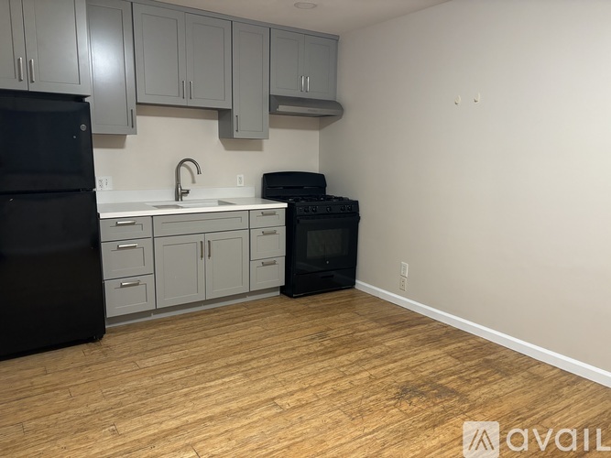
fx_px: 459
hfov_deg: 67.3
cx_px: 306
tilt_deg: -9.6
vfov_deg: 53.0
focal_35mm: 26
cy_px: 229
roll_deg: -0.7
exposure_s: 1/60
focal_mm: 5.96
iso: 320
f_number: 1.6
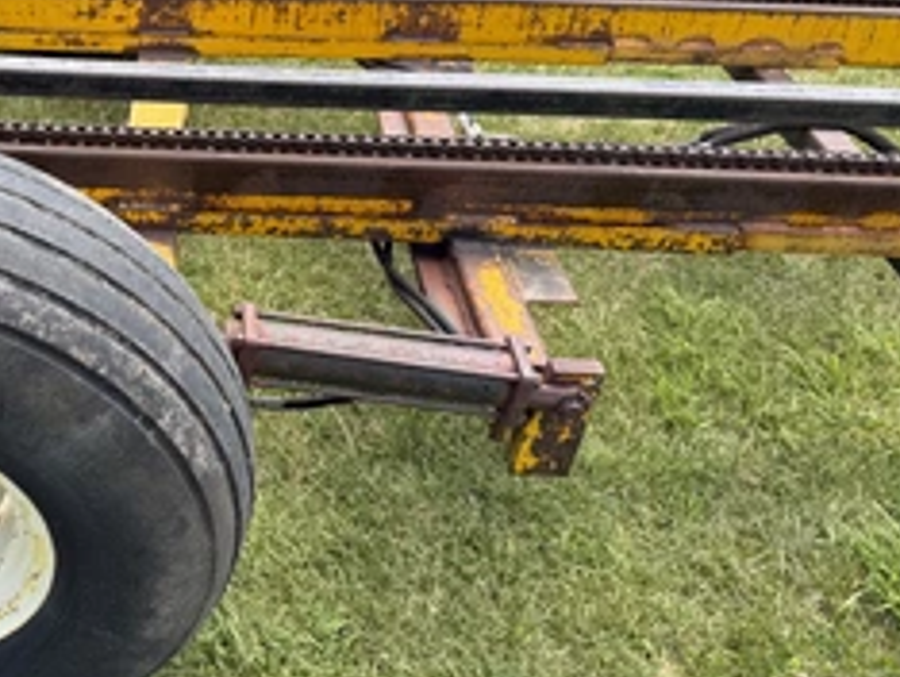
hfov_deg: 42.9
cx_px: 138
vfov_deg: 34.9
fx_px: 1067
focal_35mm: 41
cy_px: 235
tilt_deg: -32.5
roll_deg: -1.6
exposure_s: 1/491
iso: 80
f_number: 1.78
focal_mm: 6.76
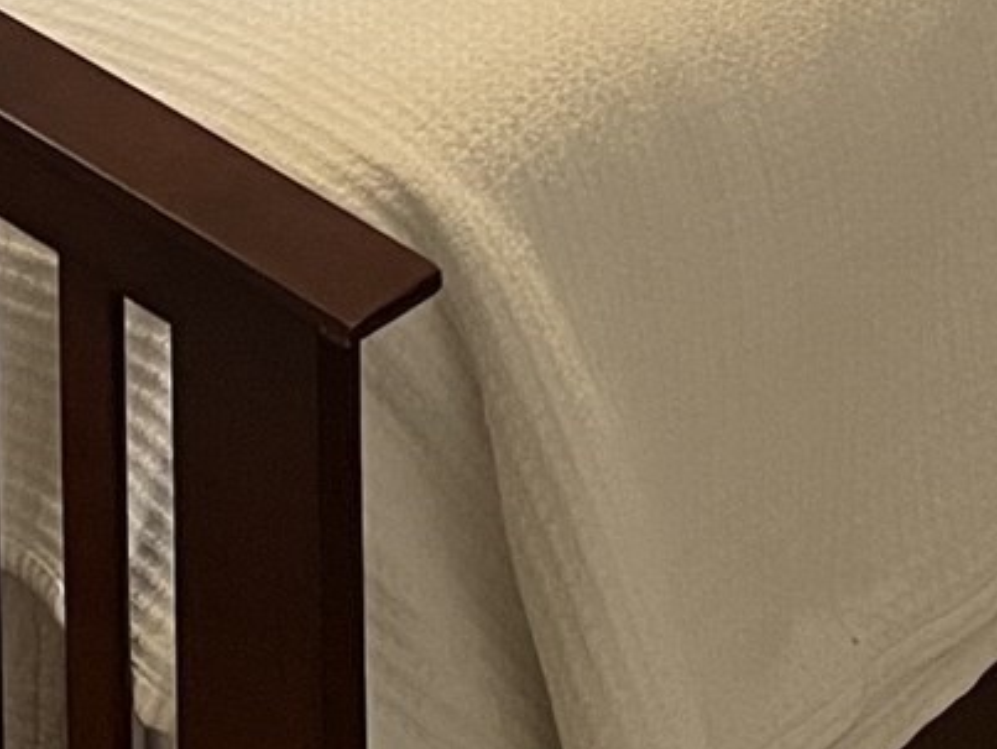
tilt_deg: -8.2
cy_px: -964
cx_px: 722
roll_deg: +0.6
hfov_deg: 14.9
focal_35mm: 132
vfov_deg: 10.0
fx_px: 3805
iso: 320
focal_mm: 4.2
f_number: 1.6
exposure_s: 1/60
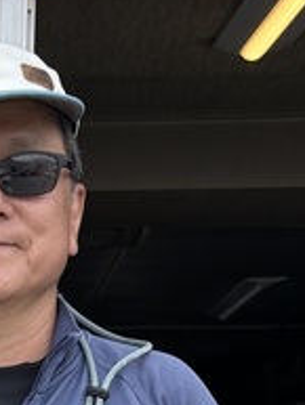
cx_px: -141
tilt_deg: -10.1
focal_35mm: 115
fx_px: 1350
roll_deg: -1.0
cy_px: 766
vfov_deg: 14.6
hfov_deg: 12.3
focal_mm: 5.96
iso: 50
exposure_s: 1/831
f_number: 1.6
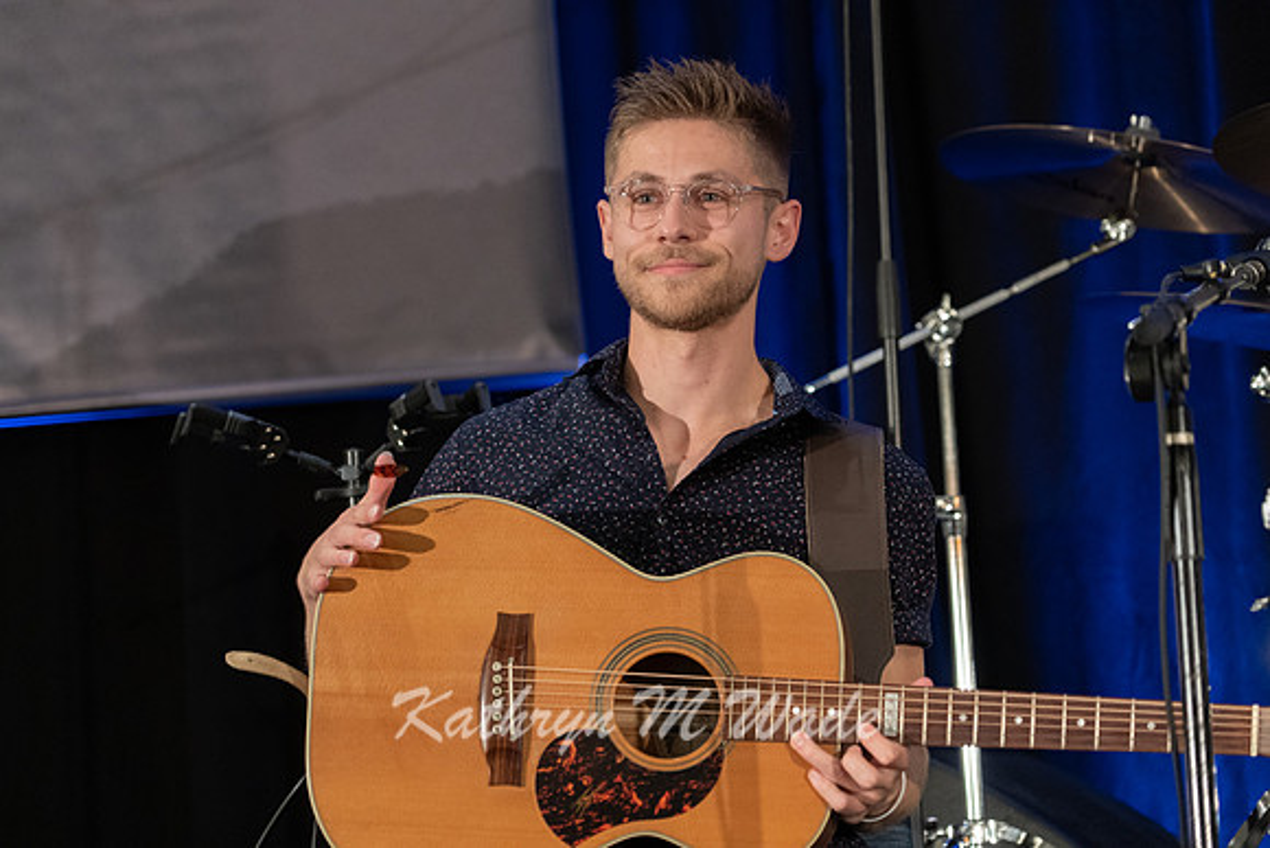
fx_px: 6069
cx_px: 635
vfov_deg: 8.0
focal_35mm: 172
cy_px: 424
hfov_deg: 11.9
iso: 5000
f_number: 6.3
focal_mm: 172
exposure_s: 1/160
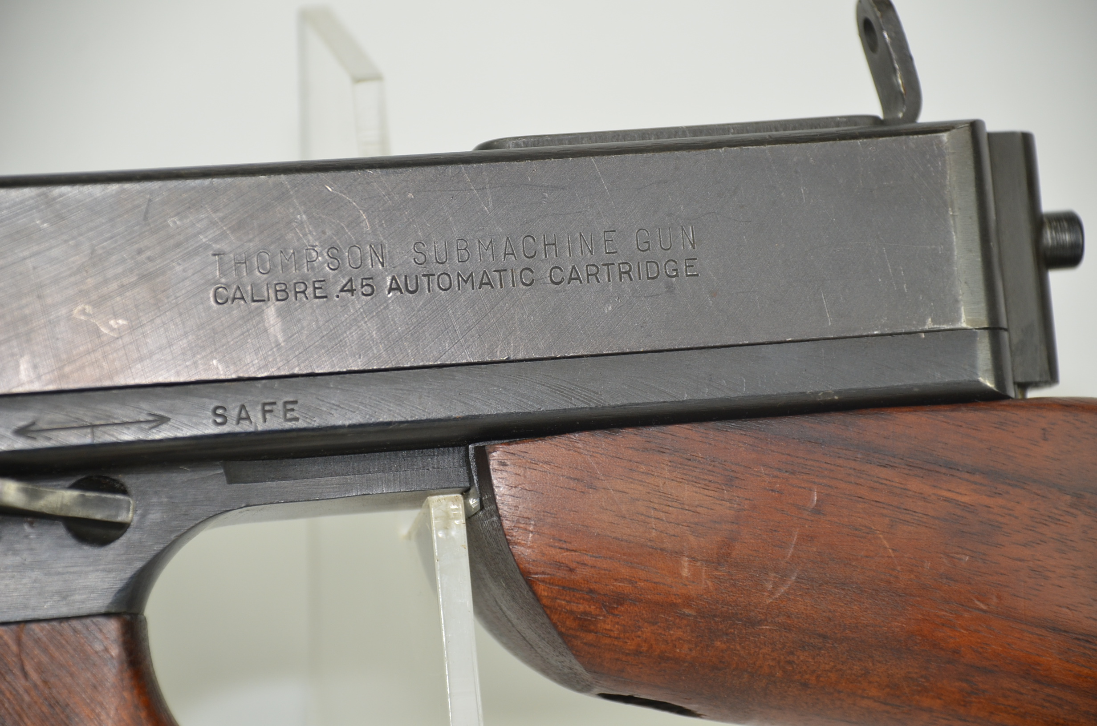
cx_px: 548
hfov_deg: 10.2
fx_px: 6158
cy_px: 363
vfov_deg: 6.8
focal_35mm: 202
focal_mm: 135
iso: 400
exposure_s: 1/125
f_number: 5.6
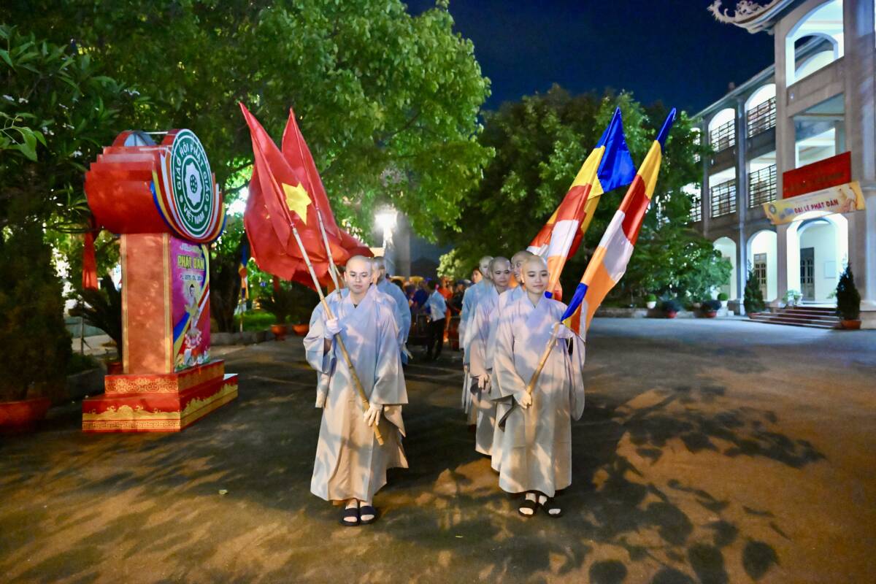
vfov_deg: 51.3
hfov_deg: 71.5
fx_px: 608
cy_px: 292
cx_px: 438
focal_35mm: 25
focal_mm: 25
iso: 32000
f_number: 2.8
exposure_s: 1/100
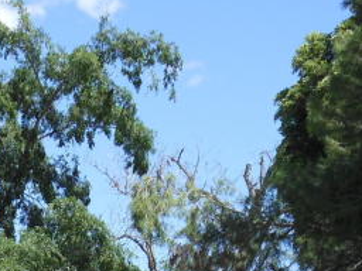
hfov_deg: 14.6
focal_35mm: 132
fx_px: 1380
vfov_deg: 10.6
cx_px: -17
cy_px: 481
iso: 80
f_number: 3.5
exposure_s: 1/640
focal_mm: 6
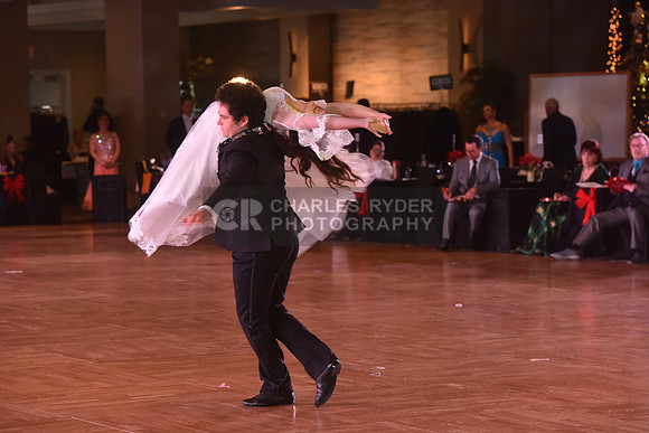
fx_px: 2344
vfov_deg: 10.6
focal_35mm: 130
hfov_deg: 15.8
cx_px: 324
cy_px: 216
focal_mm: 130
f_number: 5
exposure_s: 1/200
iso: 1600
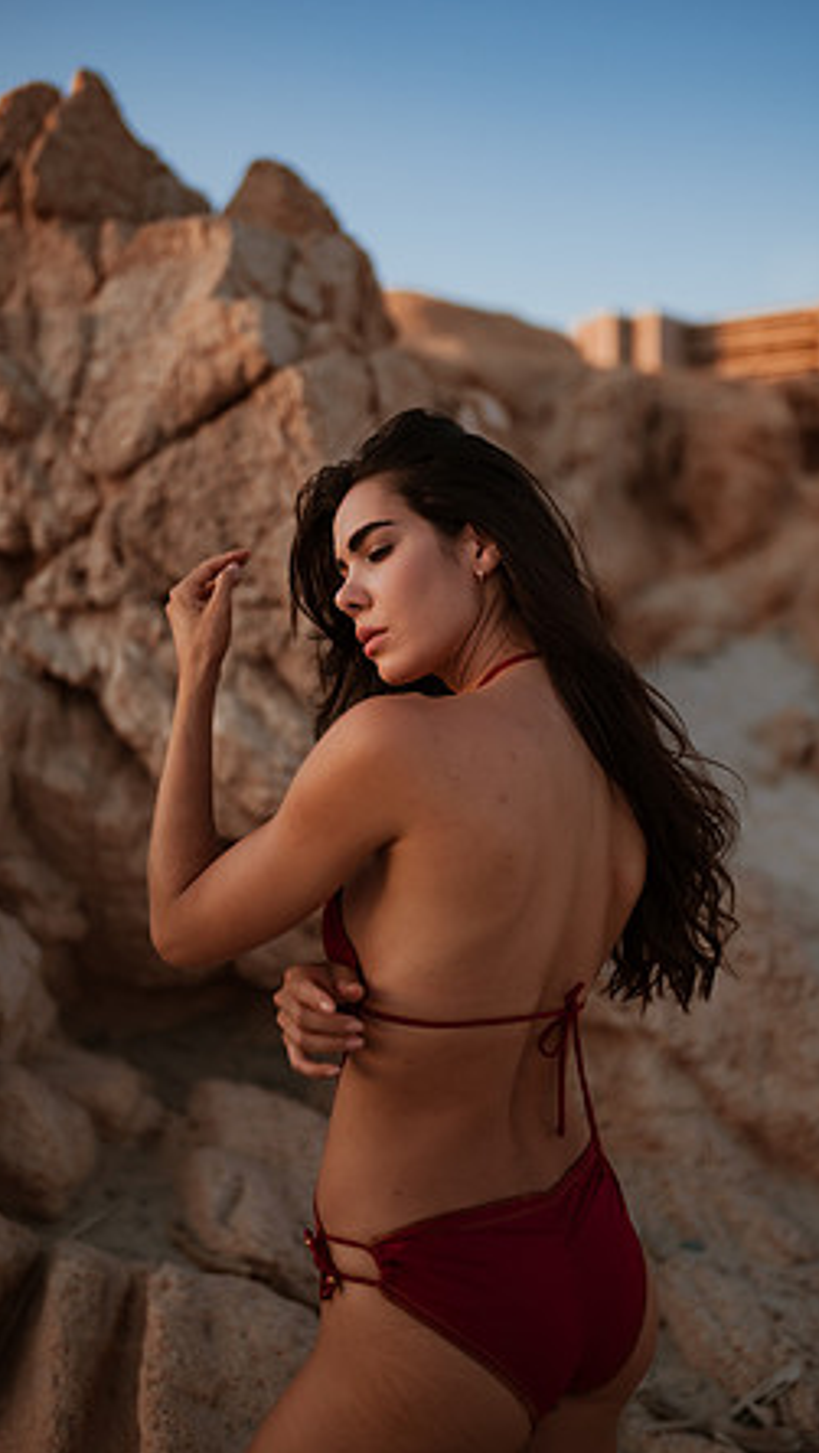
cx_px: 400
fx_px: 1425
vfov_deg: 54.0
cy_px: 728
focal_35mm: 37
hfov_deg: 32.1
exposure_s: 1/2500
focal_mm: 35
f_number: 1.4
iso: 100
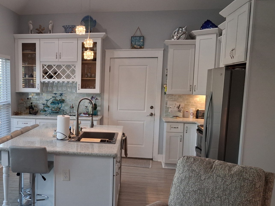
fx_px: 342
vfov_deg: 33.5
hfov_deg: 42.1
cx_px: 58
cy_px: 121
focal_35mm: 43
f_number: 1.8
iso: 160
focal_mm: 4
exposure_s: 1/120
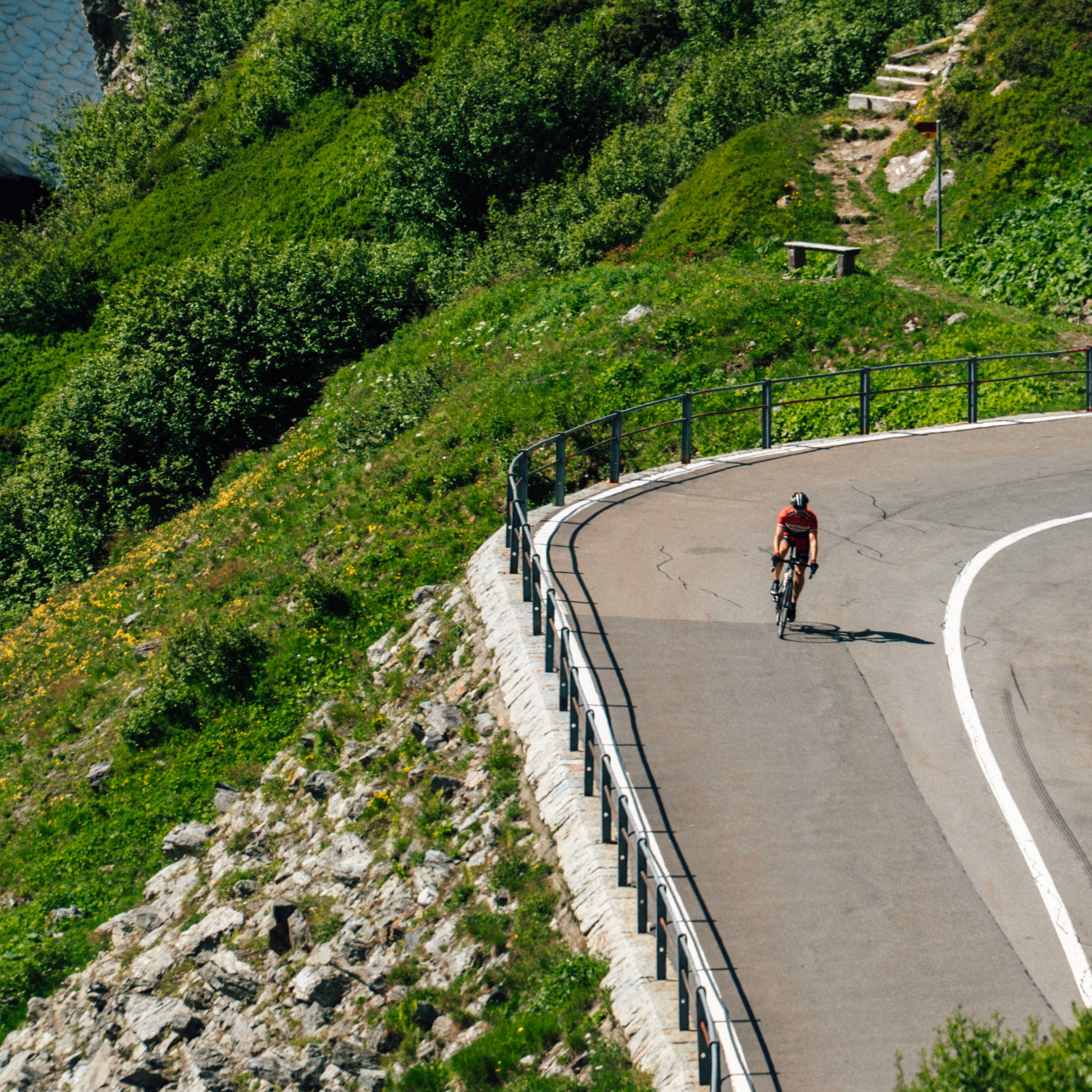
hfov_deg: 5.3
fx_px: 11814
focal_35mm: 331
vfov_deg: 5.3
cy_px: 514
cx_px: 784
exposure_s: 1/640
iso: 100
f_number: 4.5
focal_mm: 150
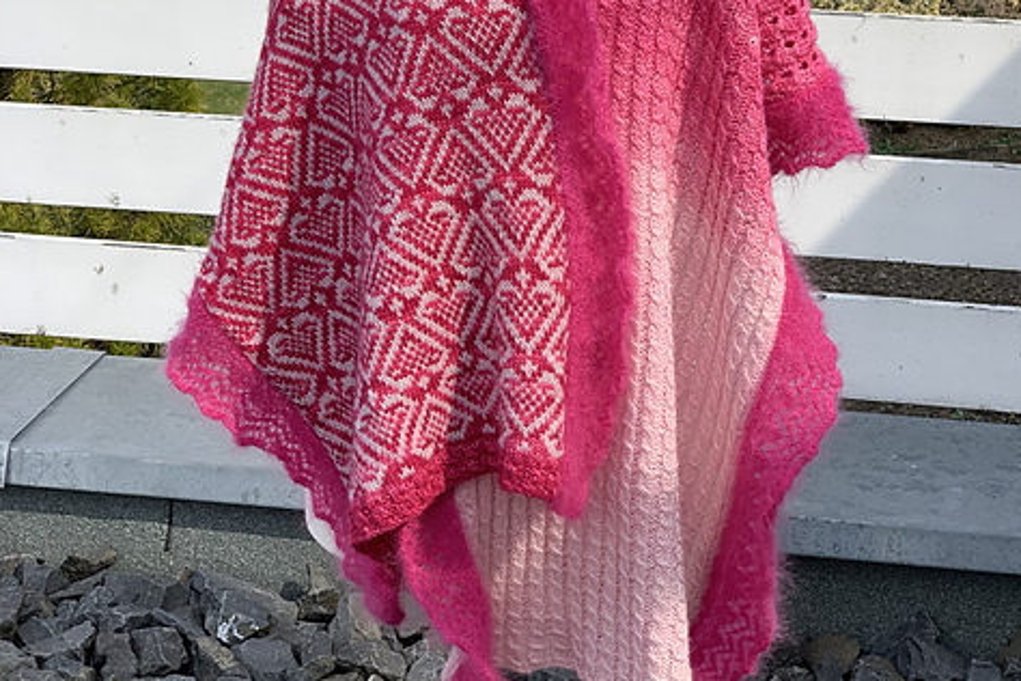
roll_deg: -2.4
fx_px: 2070
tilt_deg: -9.5
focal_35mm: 73
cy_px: 119
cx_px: 510
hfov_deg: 27.7
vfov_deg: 18.5
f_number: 2.4
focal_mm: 6
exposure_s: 1/888
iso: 16
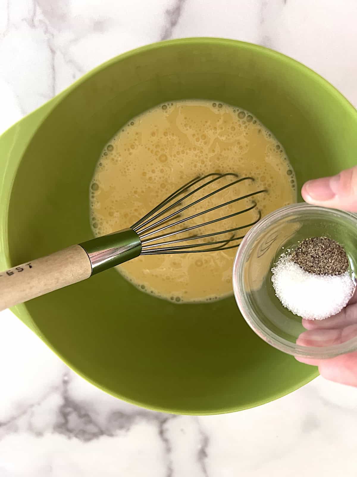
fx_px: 358
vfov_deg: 67.3
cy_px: 238
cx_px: 178
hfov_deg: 53.1
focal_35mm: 26
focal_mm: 5.7
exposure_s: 1/60
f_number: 1.5
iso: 400
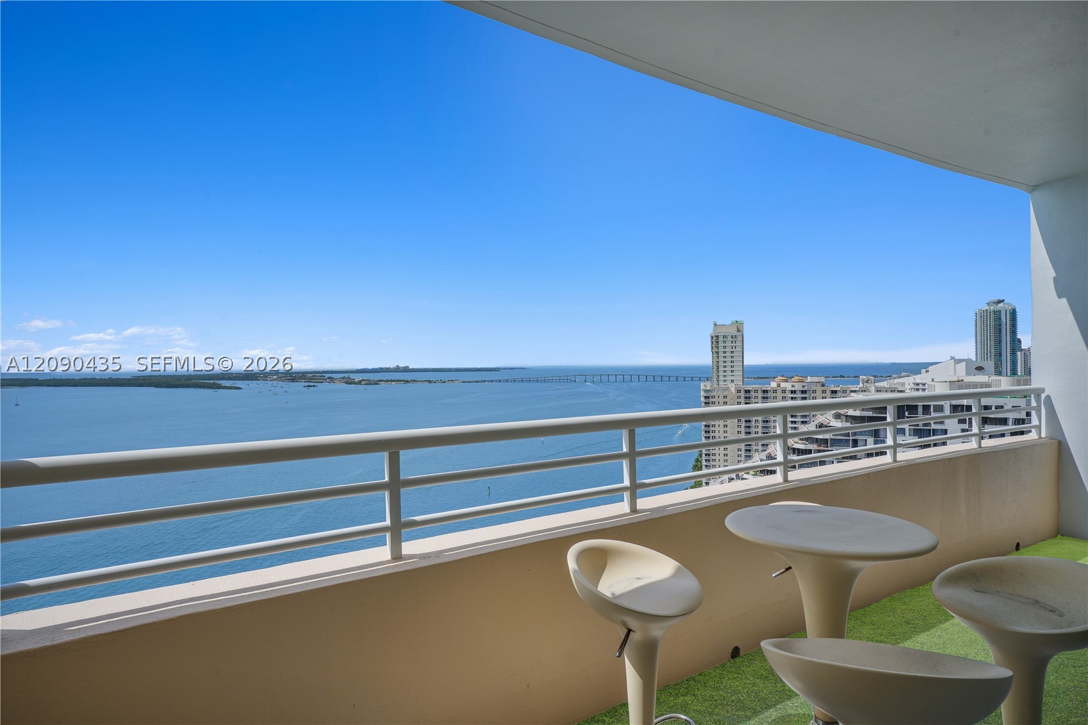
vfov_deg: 61.9
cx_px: 544
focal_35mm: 20
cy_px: 362
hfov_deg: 84.0
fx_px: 604
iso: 320
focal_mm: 20
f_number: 10
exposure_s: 1/3200
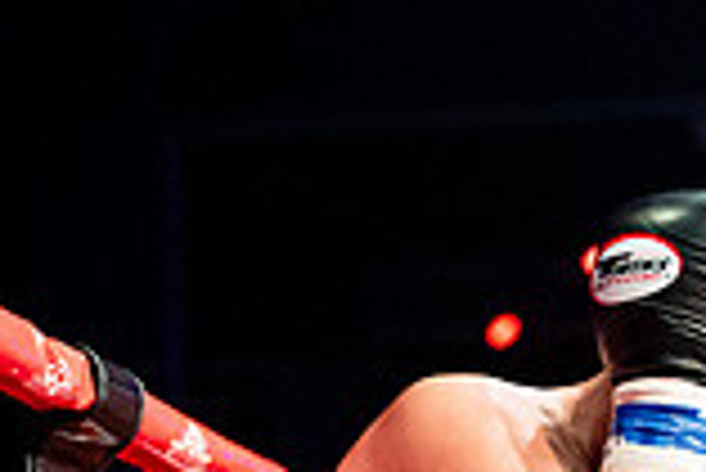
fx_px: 3631
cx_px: 886
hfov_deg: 10.9
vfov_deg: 7.4
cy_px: 366
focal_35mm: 185
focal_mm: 50
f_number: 2.8
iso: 4000
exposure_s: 1/1000
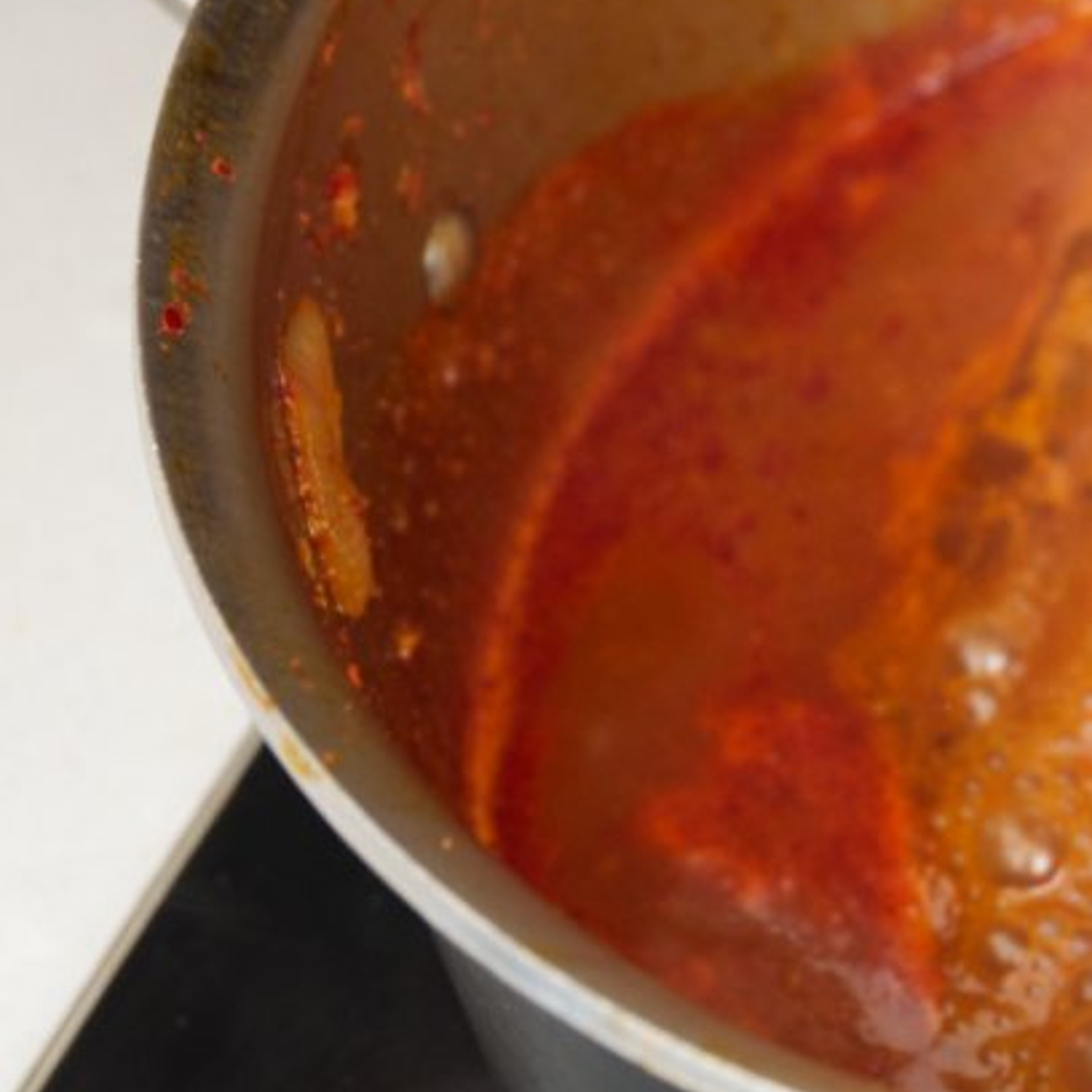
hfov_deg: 16.6
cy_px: 87
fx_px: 3569
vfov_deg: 17.1
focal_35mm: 100
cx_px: 1349
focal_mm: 40
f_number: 5.6
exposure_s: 1/100
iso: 1000
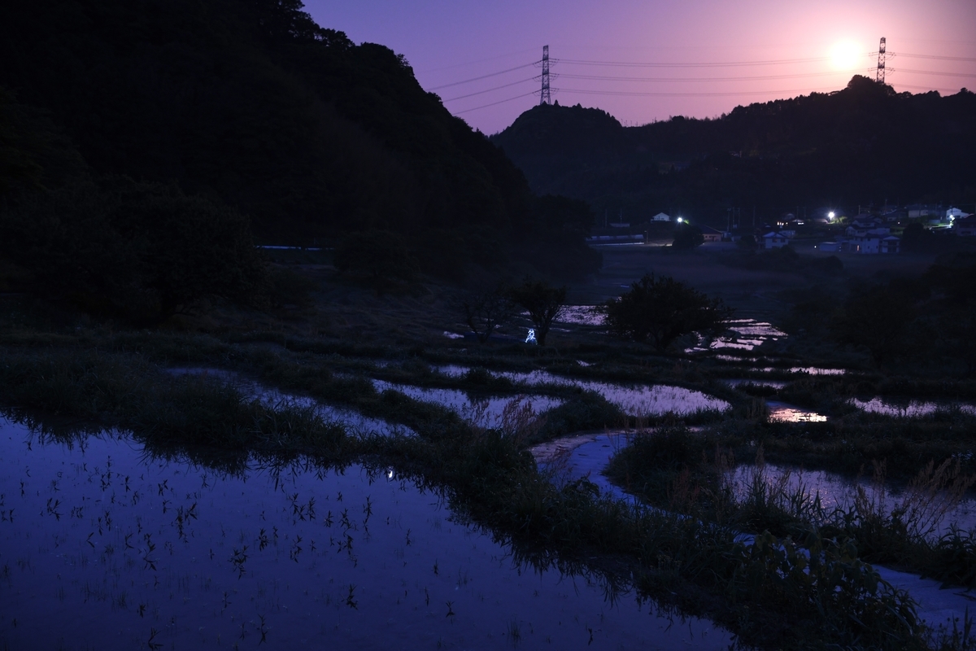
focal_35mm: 38
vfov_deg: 35.1
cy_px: 326
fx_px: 1030
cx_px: 488
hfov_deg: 50.7
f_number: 5
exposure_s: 30
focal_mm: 38
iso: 800
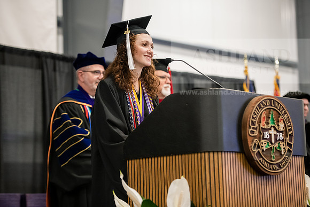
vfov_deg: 13.4
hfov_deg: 20.0
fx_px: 878
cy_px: 104
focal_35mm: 102
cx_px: 155
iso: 3200
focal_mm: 102
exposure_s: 1/200
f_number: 3.2
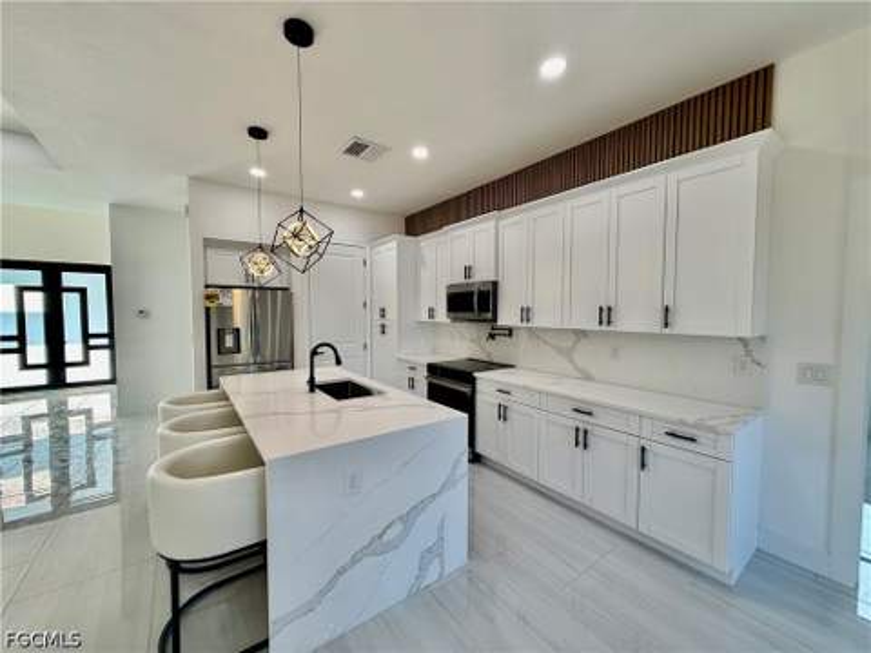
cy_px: 326
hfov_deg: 102.1
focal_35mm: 14
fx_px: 352
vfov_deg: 85.7
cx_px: 436
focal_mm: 2.22
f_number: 2.2
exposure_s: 1/120
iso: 64
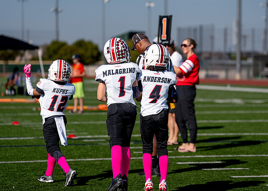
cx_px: 151
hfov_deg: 13.7
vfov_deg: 9.8
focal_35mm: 146
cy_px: 98
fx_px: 1114
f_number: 2.8
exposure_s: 1/10000
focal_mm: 131
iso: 320
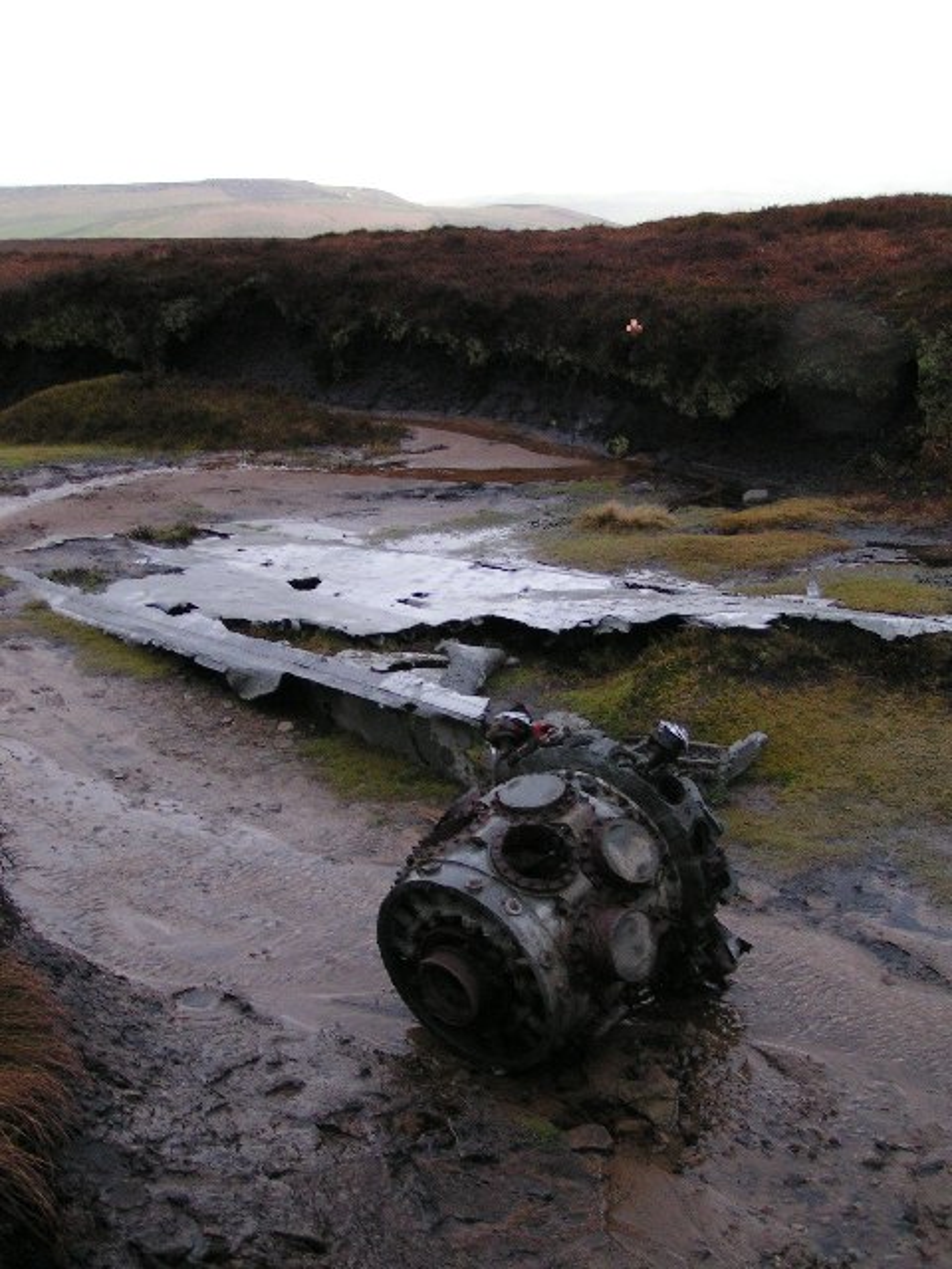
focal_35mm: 45
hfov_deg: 32.2
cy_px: 634
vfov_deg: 42.1
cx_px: 476
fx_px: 1650
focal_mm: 6.9
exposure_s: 1/50
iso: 125
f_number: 2.8
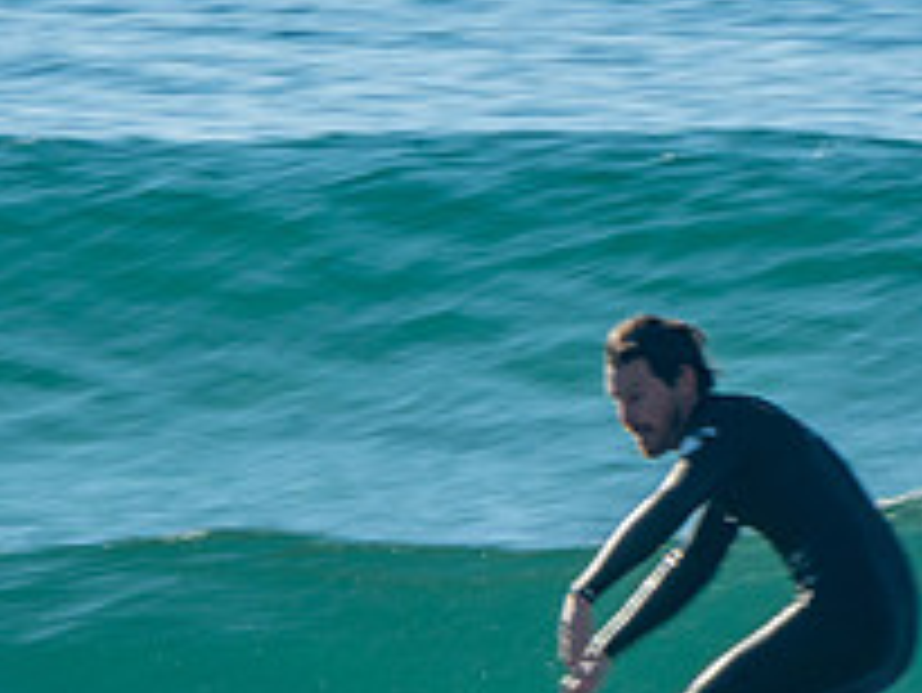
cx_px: 544
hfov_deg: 1.2
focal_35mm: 1631
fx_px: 43467
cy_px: 853
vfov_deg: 0.9
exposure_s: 1/30
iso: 100
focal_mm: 400
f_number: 22
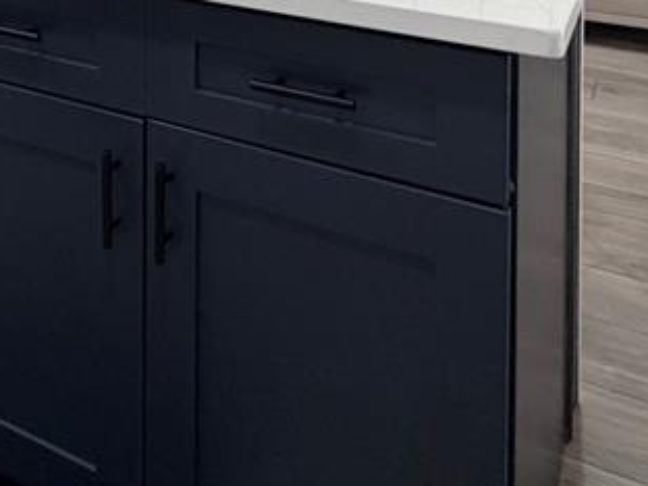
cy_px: -183
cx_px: 204
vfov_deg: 25.9
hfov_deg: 40.6
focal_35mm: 46
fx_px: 861
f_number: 2.2
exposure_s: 1/120
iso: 250
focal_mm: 2.22
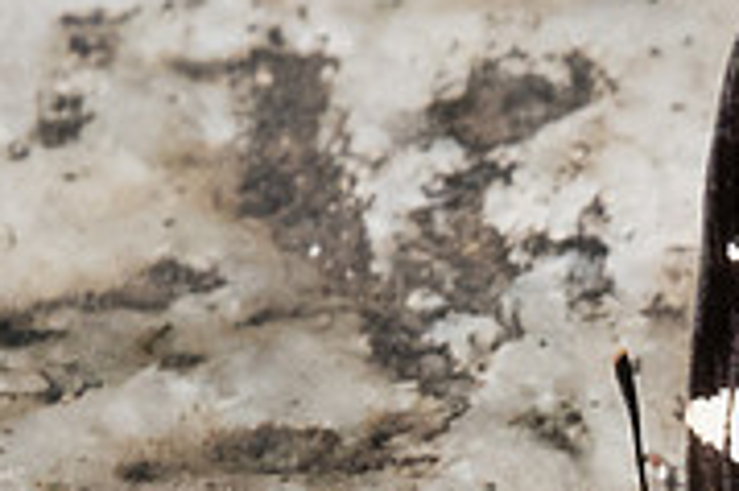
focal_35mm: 3648
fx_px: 74815
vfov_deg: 0.4
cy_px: 732
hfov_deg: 0.6
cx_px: 1252
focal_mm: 400
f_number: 13
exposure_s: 1/500
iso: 1000
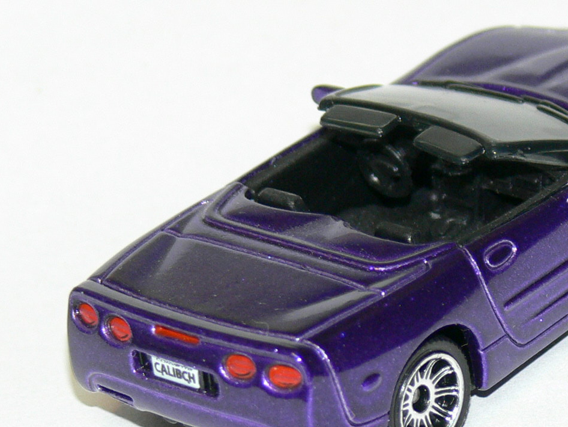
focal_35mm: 345
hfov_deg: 5.7
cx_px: 451
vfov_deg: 4.3
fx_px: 5662
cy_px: 192
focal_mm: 27.1
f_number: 3.6
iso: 100
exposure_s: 1/30
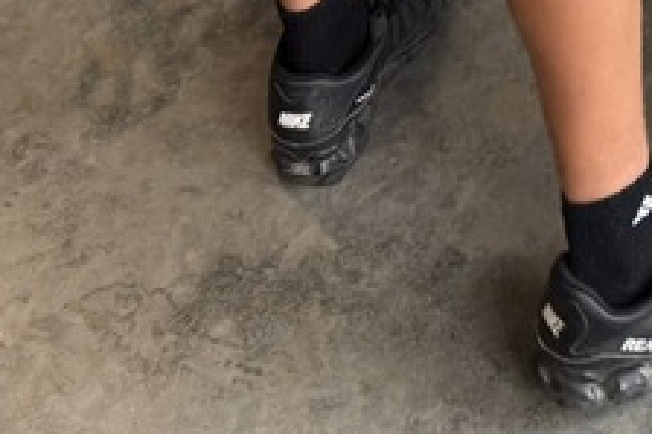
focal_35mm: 114
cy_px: -647
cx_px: 637
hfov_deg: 17.6
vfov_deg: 10.2
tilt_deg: -26.1
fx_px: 2063
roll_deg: +5.2
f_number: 1.78
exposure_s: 1/120
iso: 125
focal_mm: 6.76
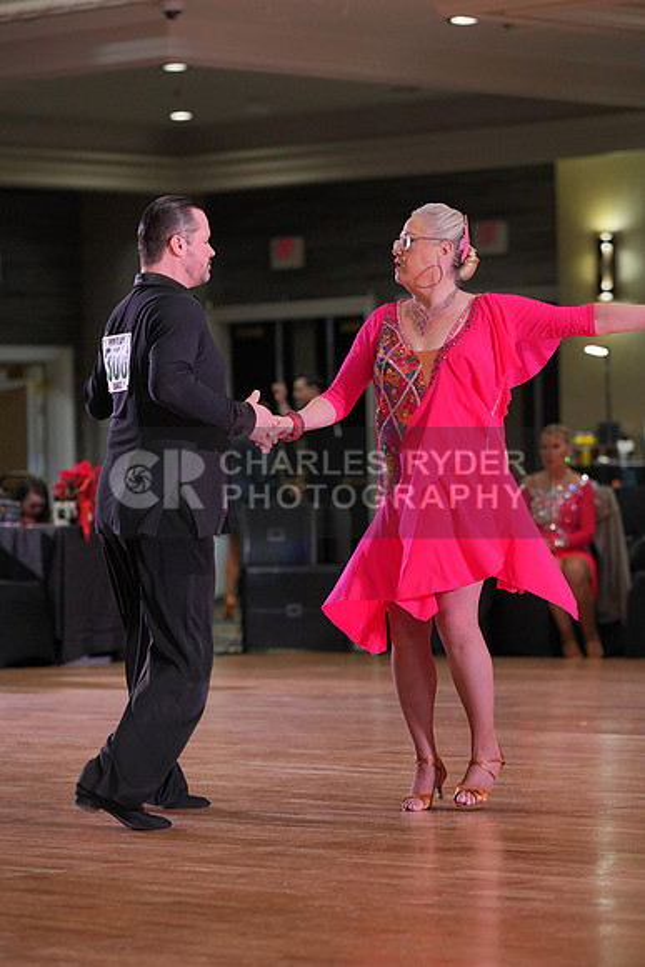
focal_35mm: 137
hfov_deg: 10.0
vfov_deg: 15.0
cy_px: 484
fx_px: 3679
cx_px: 322
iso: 2000
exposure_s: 1/500
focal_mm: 137
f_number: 4
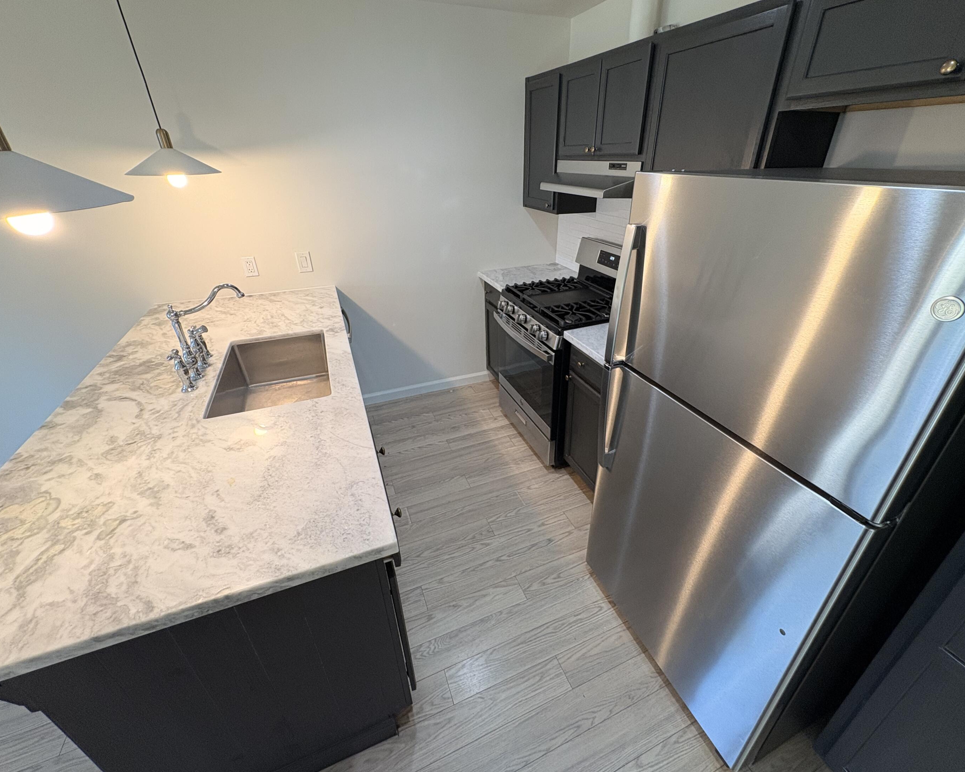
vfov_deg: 84.0
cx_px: 505
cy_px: 379
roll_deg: +0.7
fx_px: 428
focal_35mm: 15
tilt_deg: -27.3
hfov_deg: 96.7
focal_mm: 2.22
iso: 200
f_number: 2.2
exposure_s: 1/120
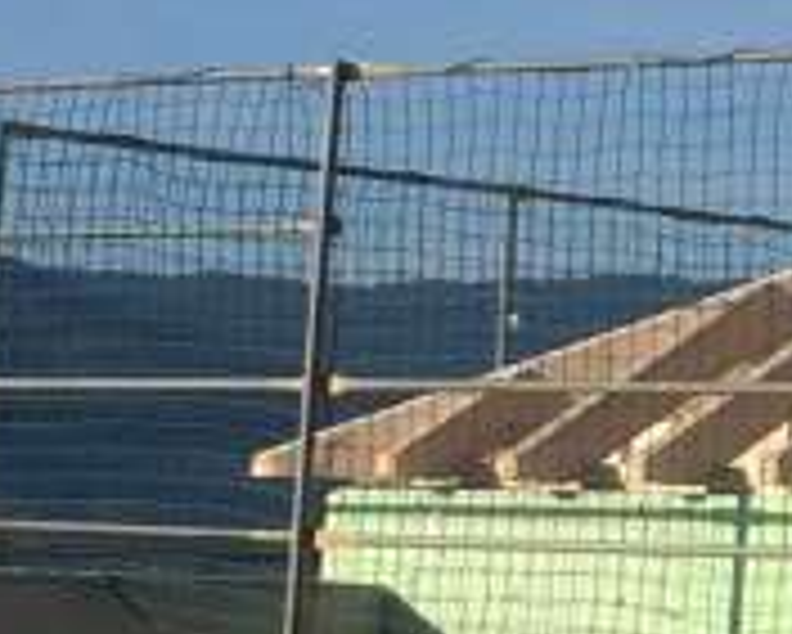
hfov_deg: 8.2
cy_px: 153
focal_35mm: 222
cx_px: 1645
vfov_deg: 7.0
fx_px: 5207
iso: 32
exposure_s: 1/2740
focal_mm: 4.12
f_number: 2.2
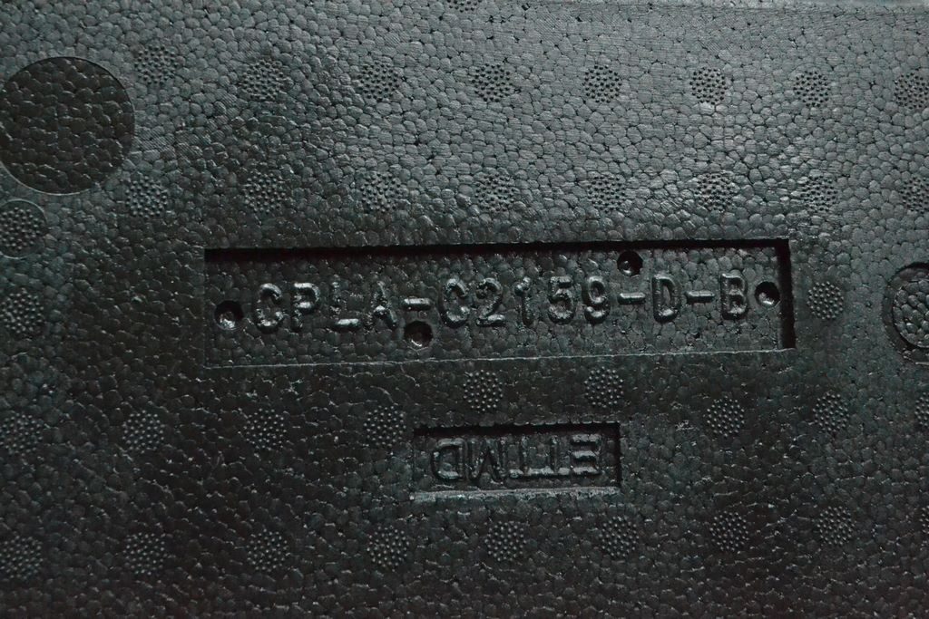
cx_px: 464
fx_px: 1006
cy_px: 310
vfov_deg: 34.2
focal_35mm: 39
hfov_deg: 49.5
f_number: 10
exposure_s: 1/125
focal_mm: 26
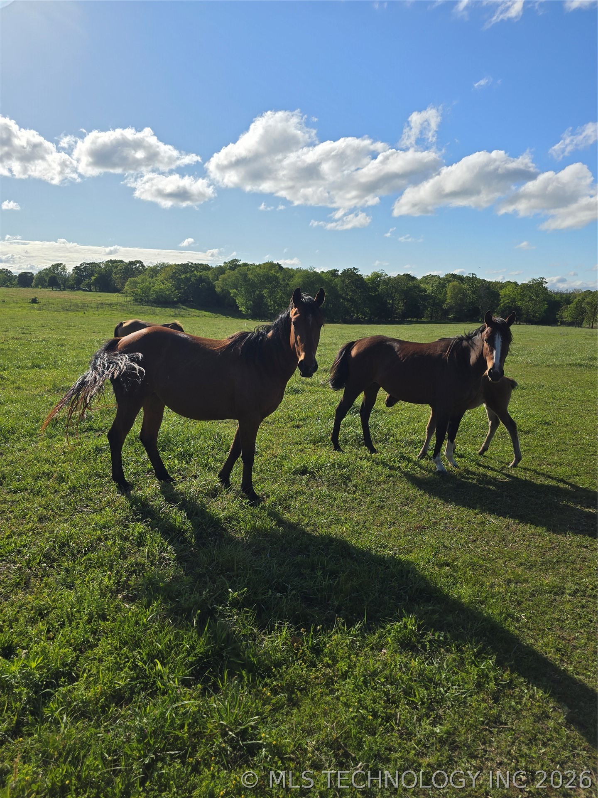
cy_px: 399
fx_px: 530
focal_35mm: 23
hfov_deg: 58.9
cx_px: 299
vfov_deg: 73.9
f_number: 1.7
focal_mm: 6.3
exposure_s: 1/1199
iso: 12
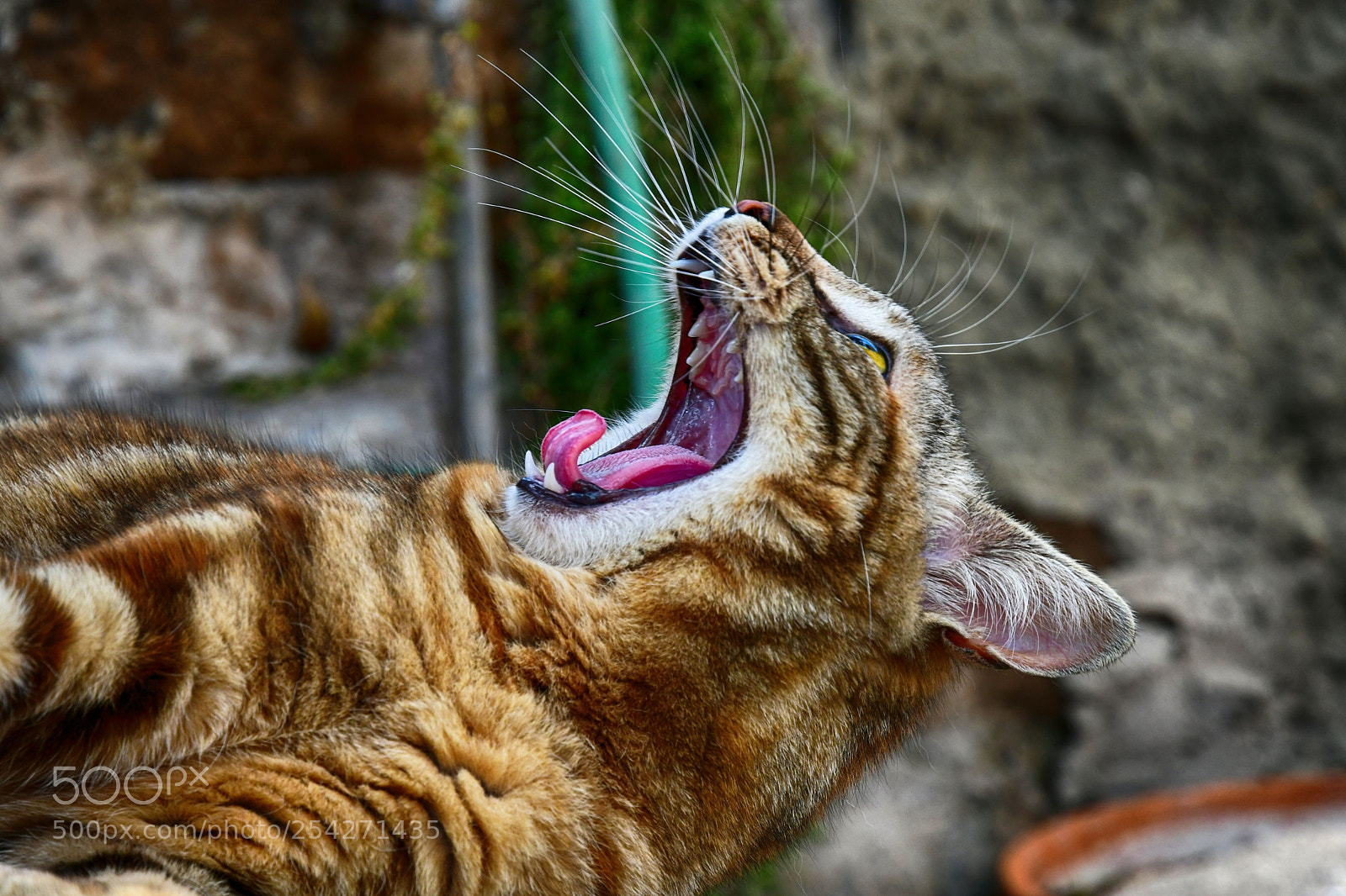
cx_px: 673
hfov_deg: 17.1
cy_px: 448
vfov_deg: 11.4
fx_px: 4485
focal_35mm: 120
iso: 400
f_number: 8
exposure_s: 1/250
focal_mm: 80
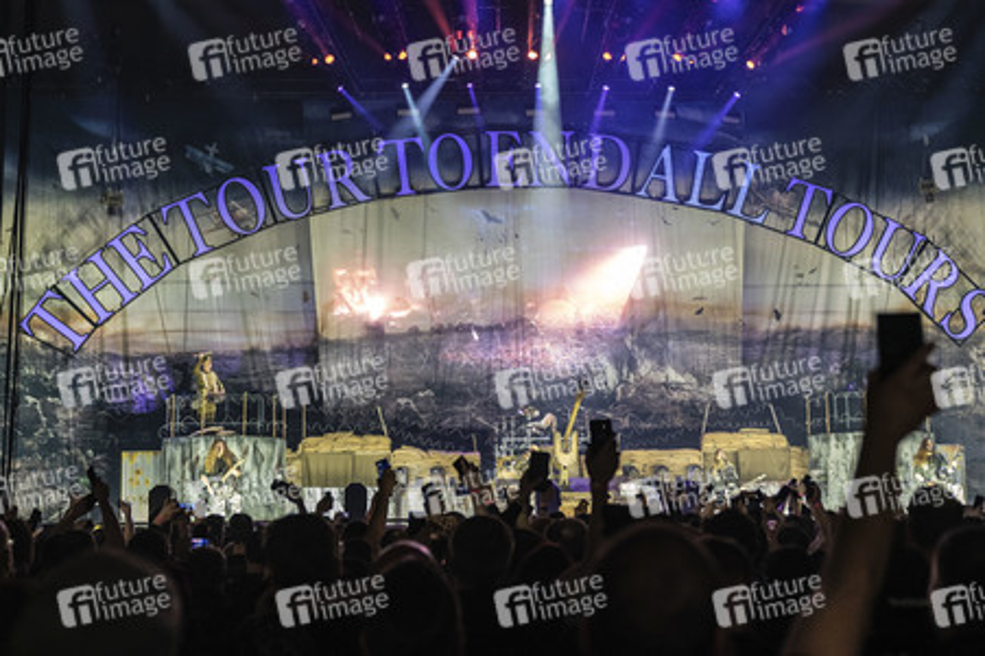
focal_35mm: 44
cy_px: 328
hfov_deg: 44.5
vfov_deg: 30.5
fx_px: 1203
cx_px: 492
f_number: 2.8
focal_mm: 44
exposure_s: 1/320
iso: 2500
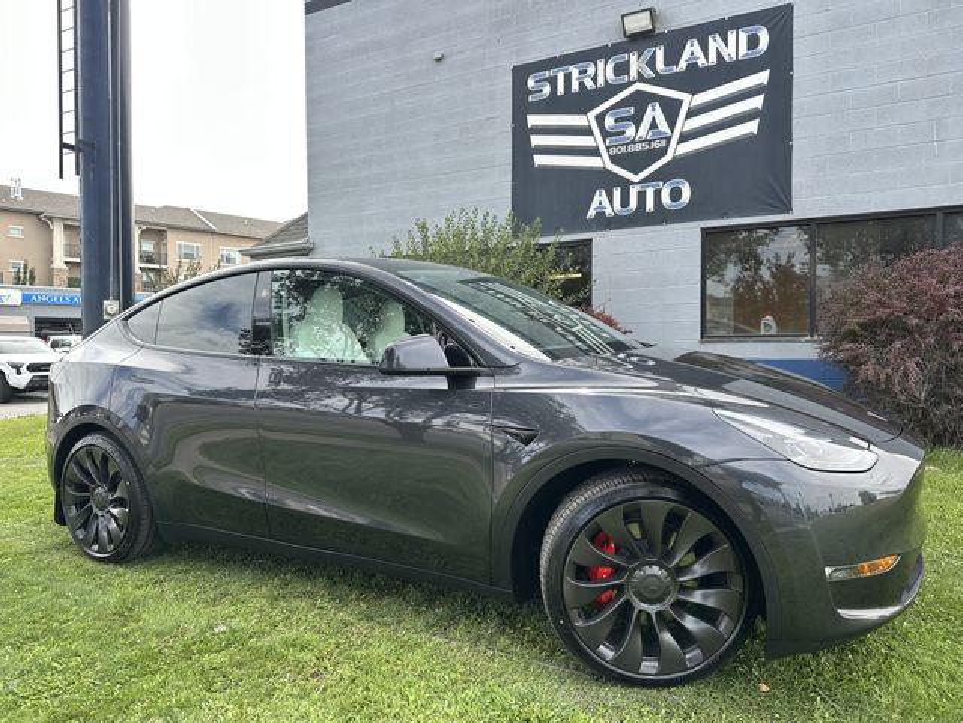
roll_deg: +0.5
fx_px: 668
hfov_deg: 71.6
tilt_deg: -0.1
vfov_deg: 56.8
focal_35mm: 24
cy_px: 362
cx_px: 482
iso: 80
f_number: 1.78
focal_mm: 6.86
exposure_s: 1/352
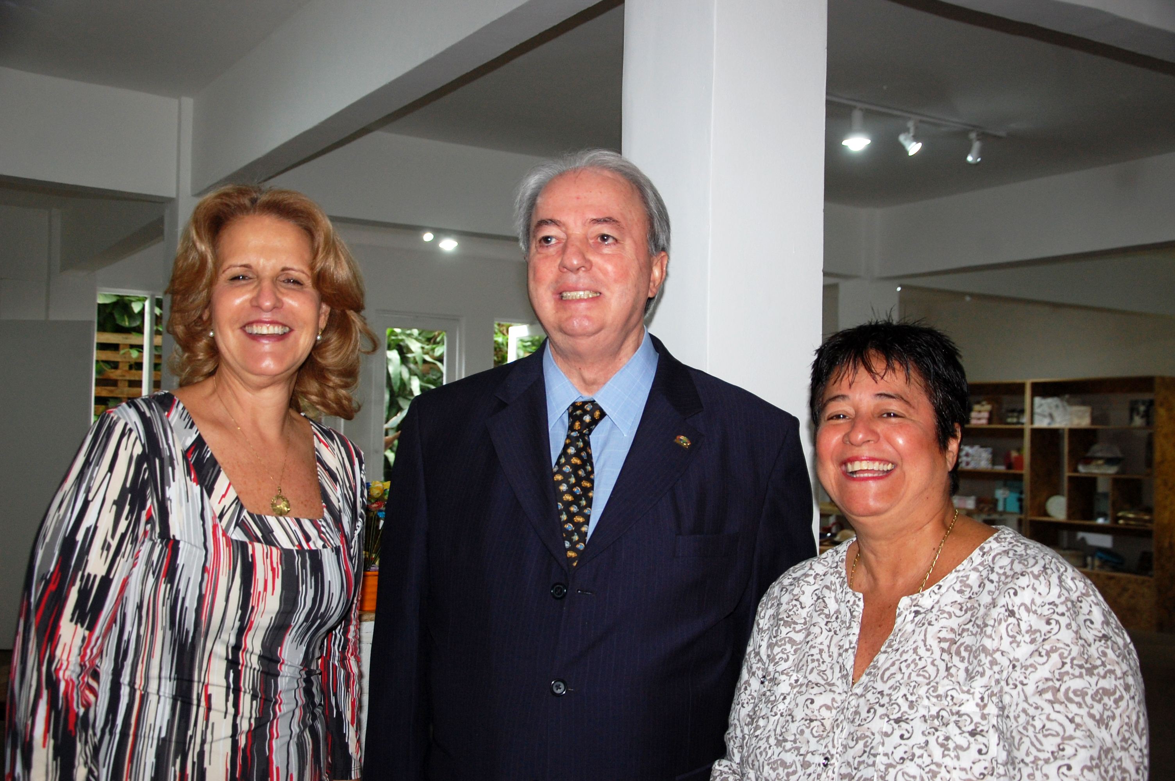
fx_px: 1174
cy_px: 390
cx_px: 588
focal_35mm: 36
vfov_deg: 36.8
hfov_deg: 53.2
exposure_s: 1/60
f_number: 4
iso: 400
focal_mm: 24
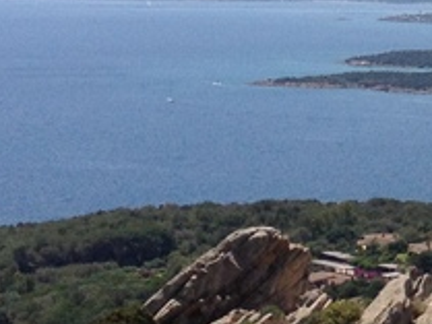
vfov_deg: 7.3
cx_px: 726
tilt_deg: -2.1
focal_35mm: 201
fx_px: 2510
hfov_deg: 9.5
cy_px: -62
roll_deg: -1.0
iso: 50
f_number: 2.4
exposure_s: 1/2513
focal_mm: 4.28
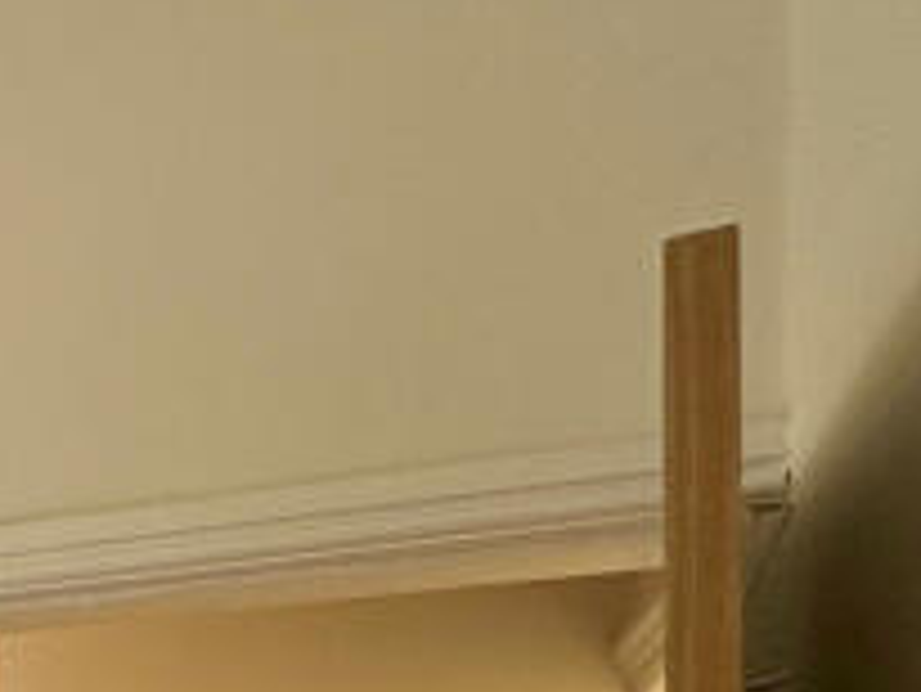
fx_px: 1864
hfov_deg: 16.9
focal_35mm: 70
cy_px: 1060
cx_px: -1087
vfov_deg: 18.5
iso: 40
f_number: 2.2
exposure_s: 1/162
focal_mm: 2.22
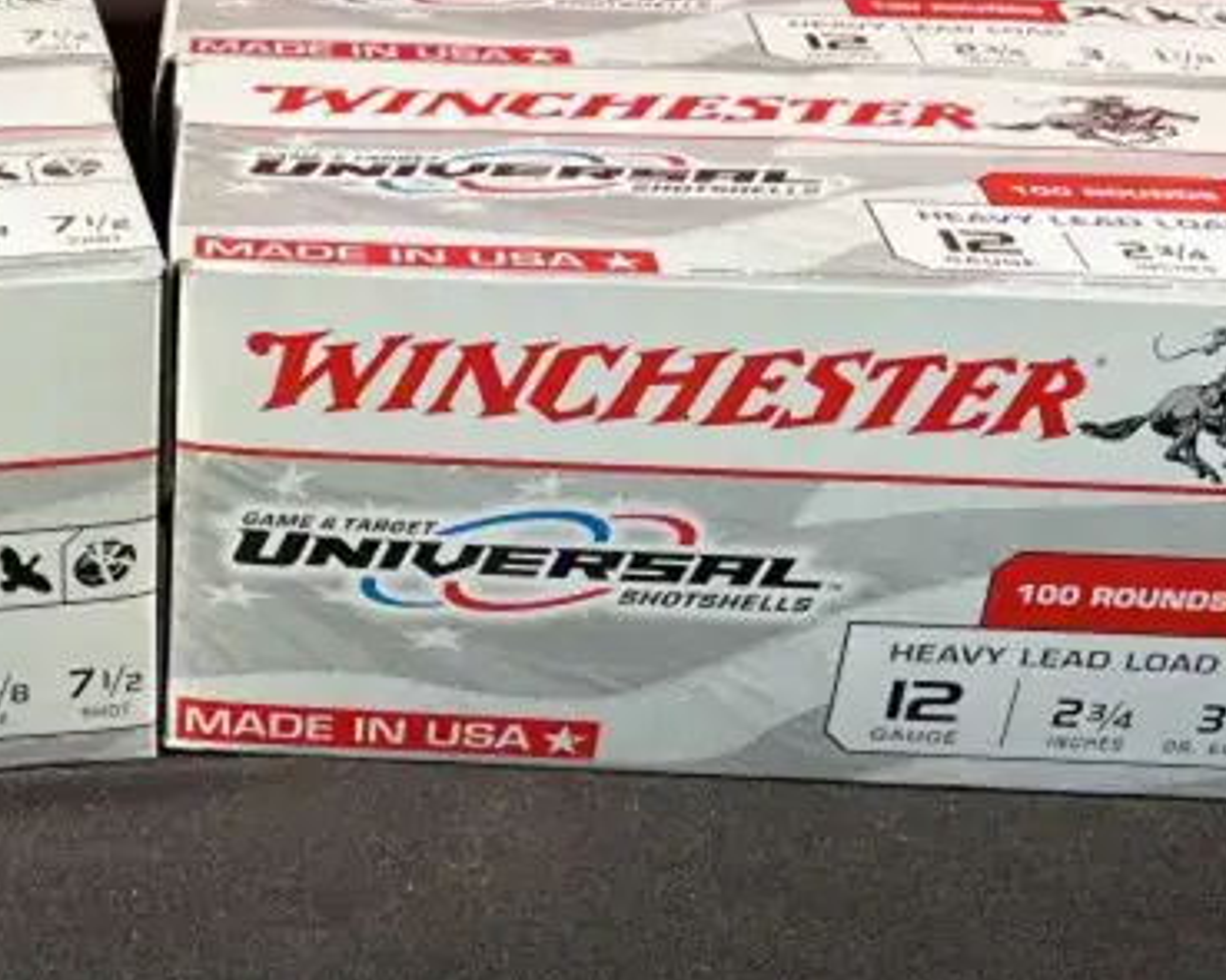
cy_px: 545
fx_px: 2394
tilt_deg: -32.3
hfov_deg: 27.7
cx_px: 136
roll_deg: -0.6
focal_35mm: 66
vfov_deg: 23.1
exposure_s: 1/120
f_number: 1.5
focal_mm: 5.7
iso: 40
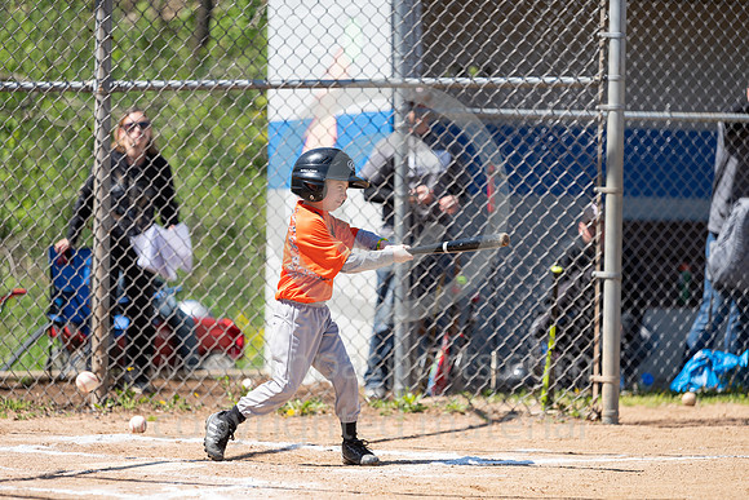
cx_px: 374
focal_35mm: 180
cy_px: 250
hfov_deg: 11.4
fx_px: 3746
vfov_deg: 7.6
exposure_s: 1/2000
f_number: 3.2
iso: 200
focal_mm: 180
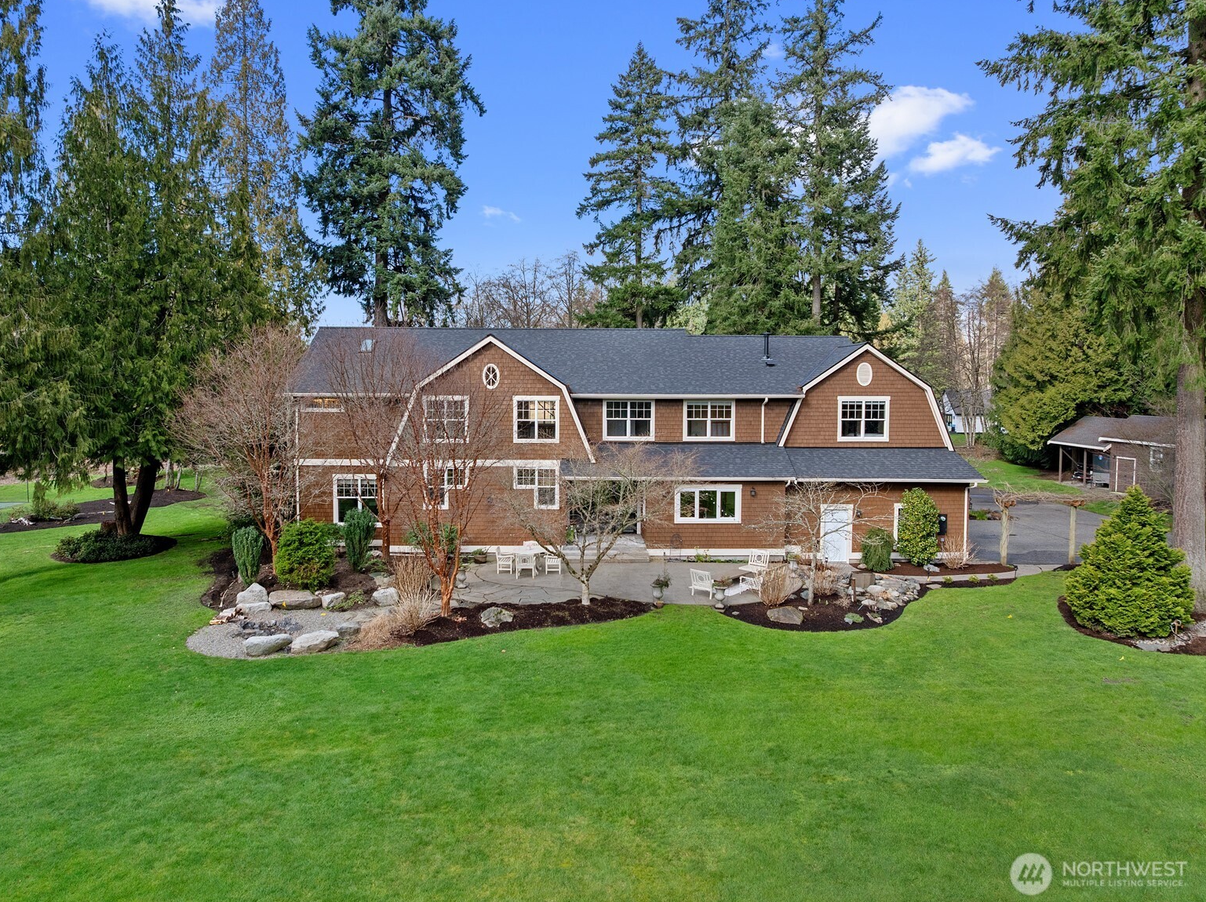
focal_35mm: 25
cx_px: 583
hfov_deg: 69.4
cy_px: 435
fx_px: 870
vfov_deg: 54.8
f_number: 2.8
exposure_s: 1/640
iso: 190
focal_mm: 12.29
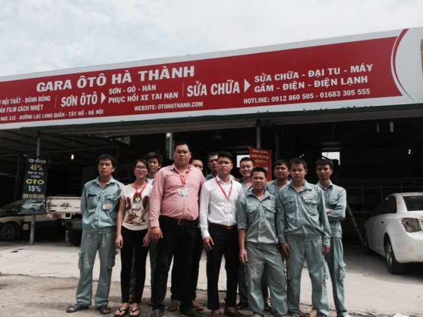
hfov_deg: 60.0
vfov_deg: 46.8
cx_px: 212
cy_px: 158
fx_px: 367
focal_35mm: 30
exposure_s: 1/2740
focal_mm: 4.12
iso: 40
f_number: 2.2
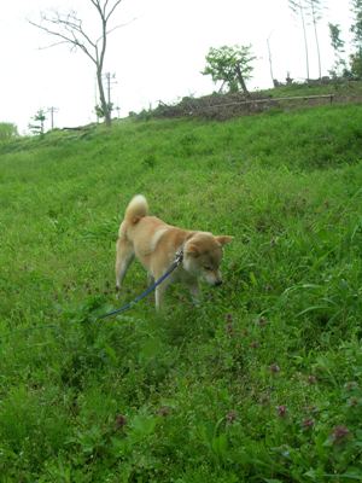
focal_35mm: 34
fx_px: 474
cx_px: 181
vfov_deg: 54.0
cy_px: 242
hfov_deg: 41.8
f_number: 4.9
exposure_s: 1/180
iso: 50
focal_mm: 5.7
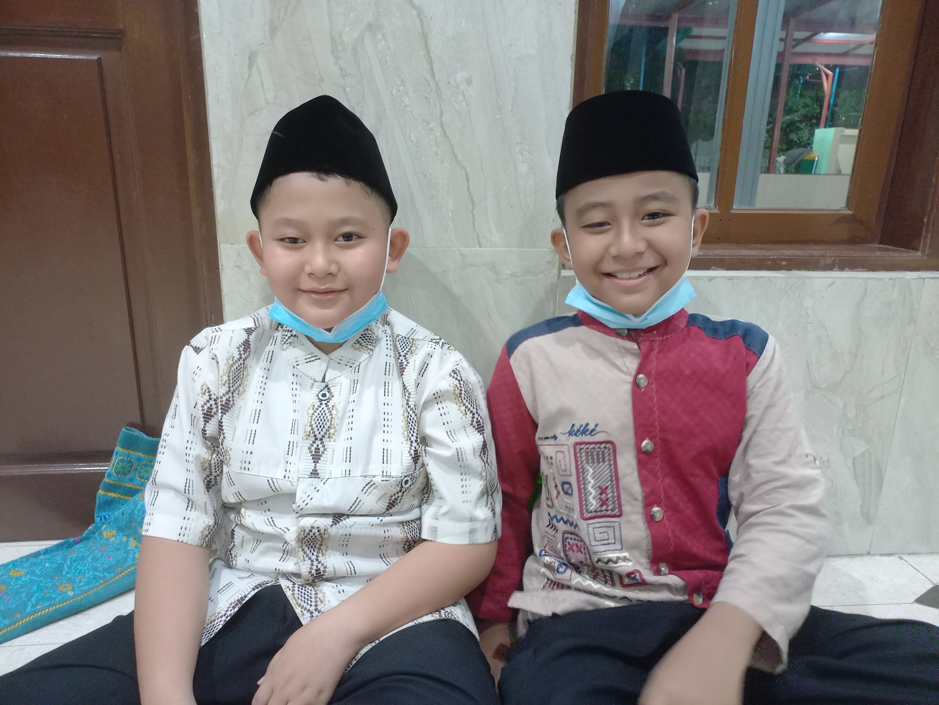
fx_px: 678
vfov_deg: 54.9
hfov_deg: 69.4
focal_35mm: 25
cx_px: 470
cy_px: 352
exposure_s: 1/20
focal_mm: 4.65
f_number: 1.8
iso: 1250
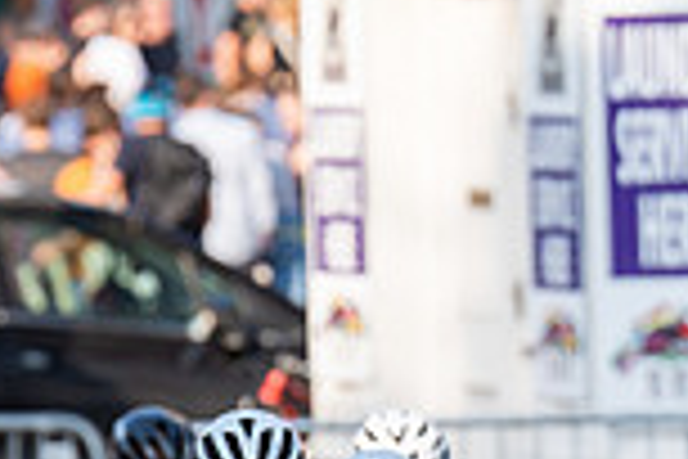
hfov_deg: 2.5
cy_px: 733
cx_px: 346
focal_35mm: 811
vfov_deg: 1.7
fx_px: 15498
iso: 160
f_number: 4
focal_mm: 191
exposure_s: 1/1000
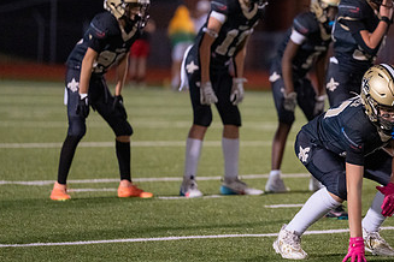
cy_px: 124
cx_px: 335
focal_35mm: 355
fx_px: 3885
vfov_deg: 3.9
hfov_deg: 5.8
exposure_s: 1/1250
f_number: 2.8
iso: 6400
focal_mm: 200
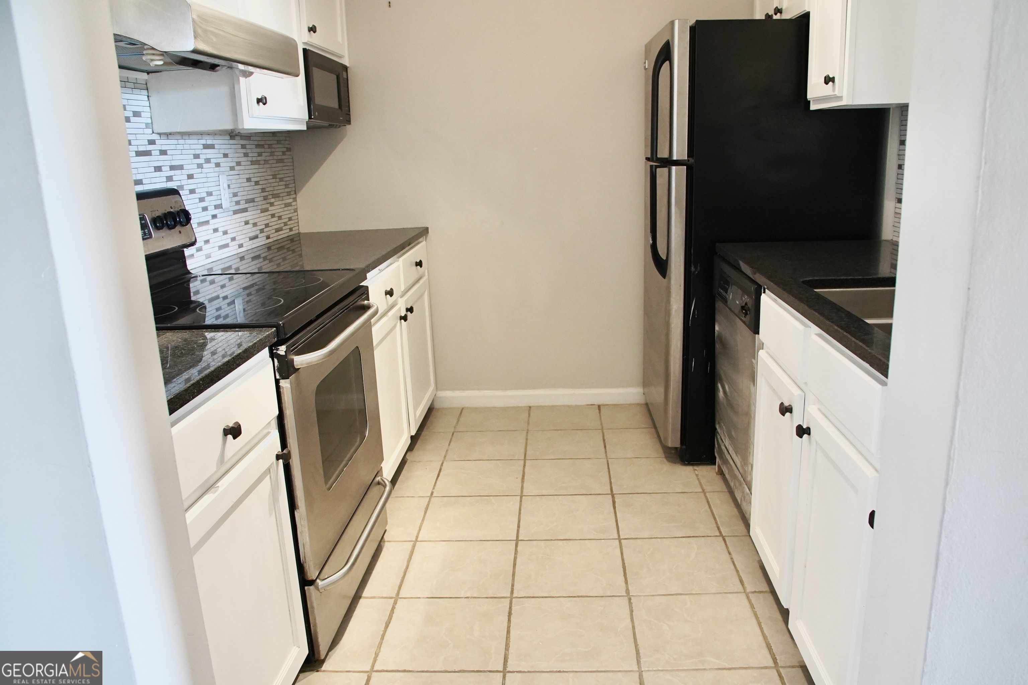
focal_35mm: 25
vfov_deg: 51.3
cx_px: 514
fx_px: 714
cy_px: 342
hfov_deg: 71.5
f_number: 5
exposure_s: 1/60
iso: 2500
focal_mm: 16.9
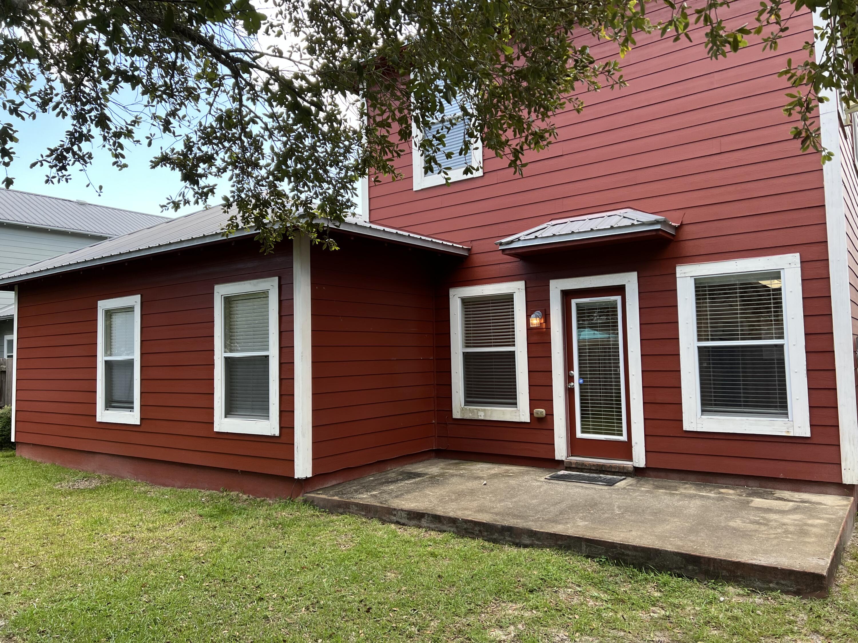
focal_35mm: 26
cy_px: 322
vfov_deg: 53.1
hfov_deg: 67.3
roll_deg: +0.8
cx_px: 429
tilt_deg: +7.4
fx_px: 644
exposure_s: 1/340
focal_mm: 5.7
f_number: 1.5
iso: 50
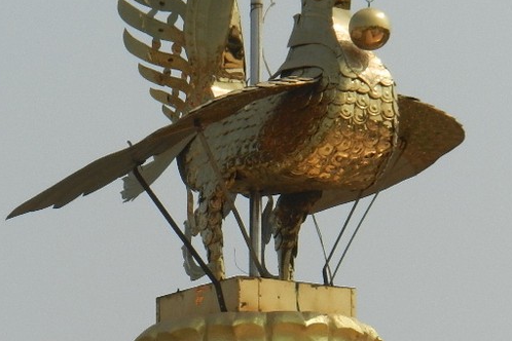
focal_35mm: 395
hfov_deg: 5.2
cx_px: 275
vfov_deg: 3.5
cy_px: 126
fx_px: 5617
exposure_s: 1/1250
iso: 160
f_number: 5.3
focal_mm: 34
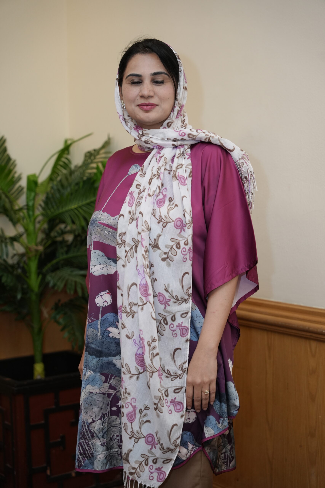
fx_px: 948
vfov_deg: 28.8
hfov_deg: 19.5
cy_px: 244
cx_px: 162
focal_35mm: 70
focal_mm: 70
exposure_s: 1/125
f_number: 2.8
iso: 1250
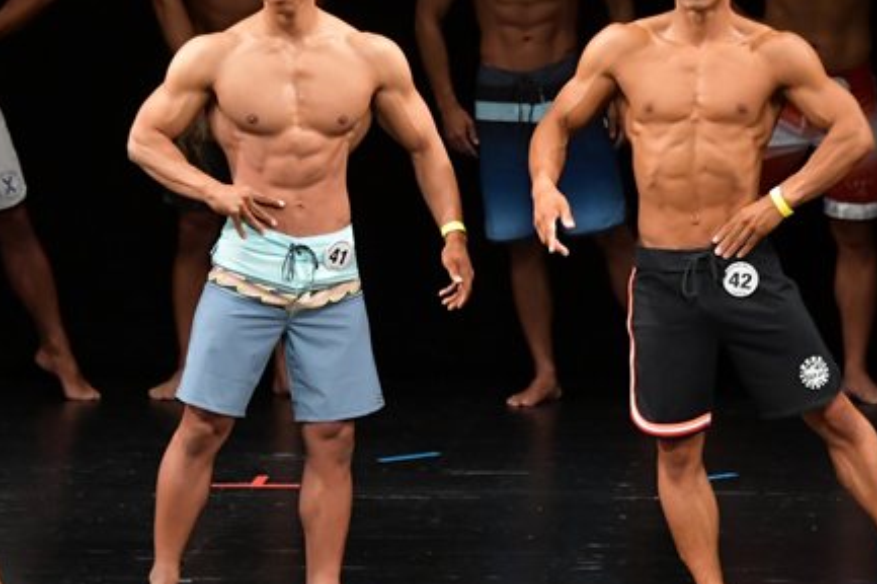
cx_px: 325
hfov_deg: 4.8
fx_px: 10467
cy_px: 197
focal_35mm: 430
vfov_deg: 3.2
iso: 3200
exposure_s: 1/400
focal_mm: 160
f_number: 5.6
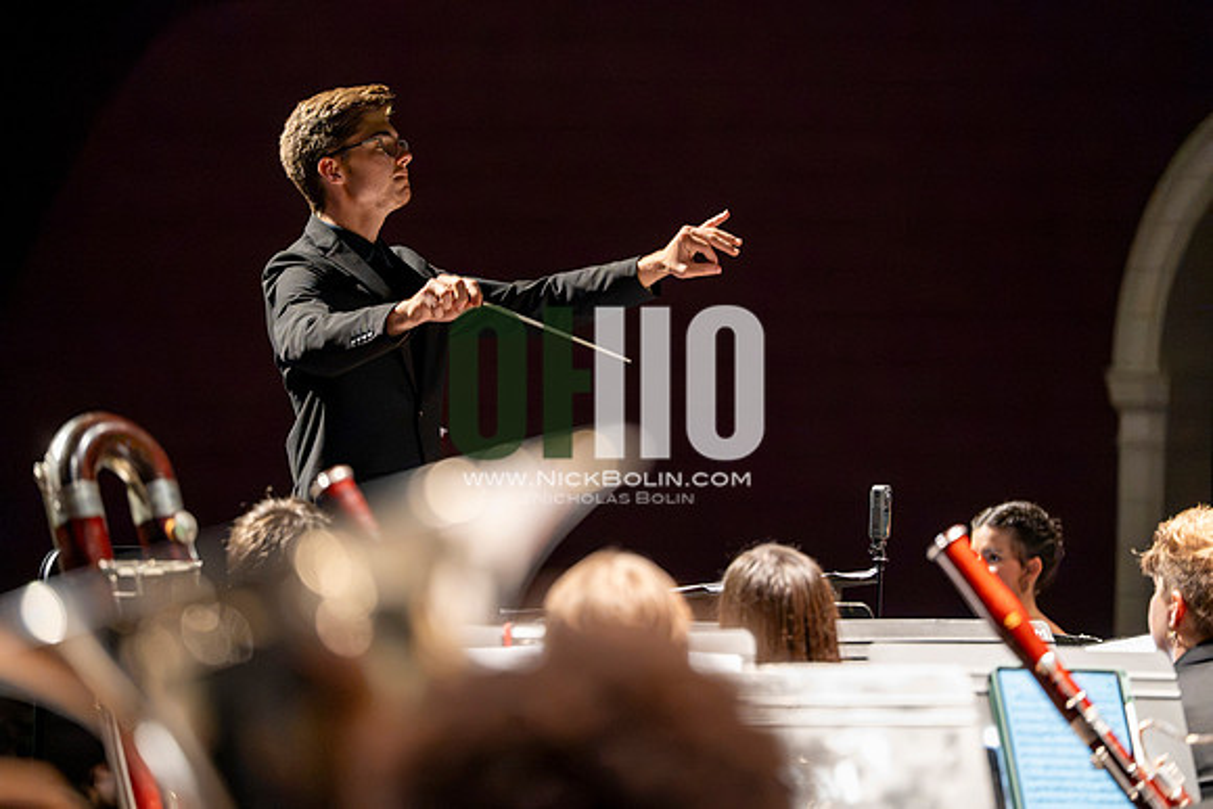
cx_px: 606
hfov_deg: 12.4
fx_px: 5561
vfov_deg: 8.3
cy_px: 404
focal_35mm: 165
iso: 16000
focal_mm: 165
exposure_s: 1/640
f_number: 2.8
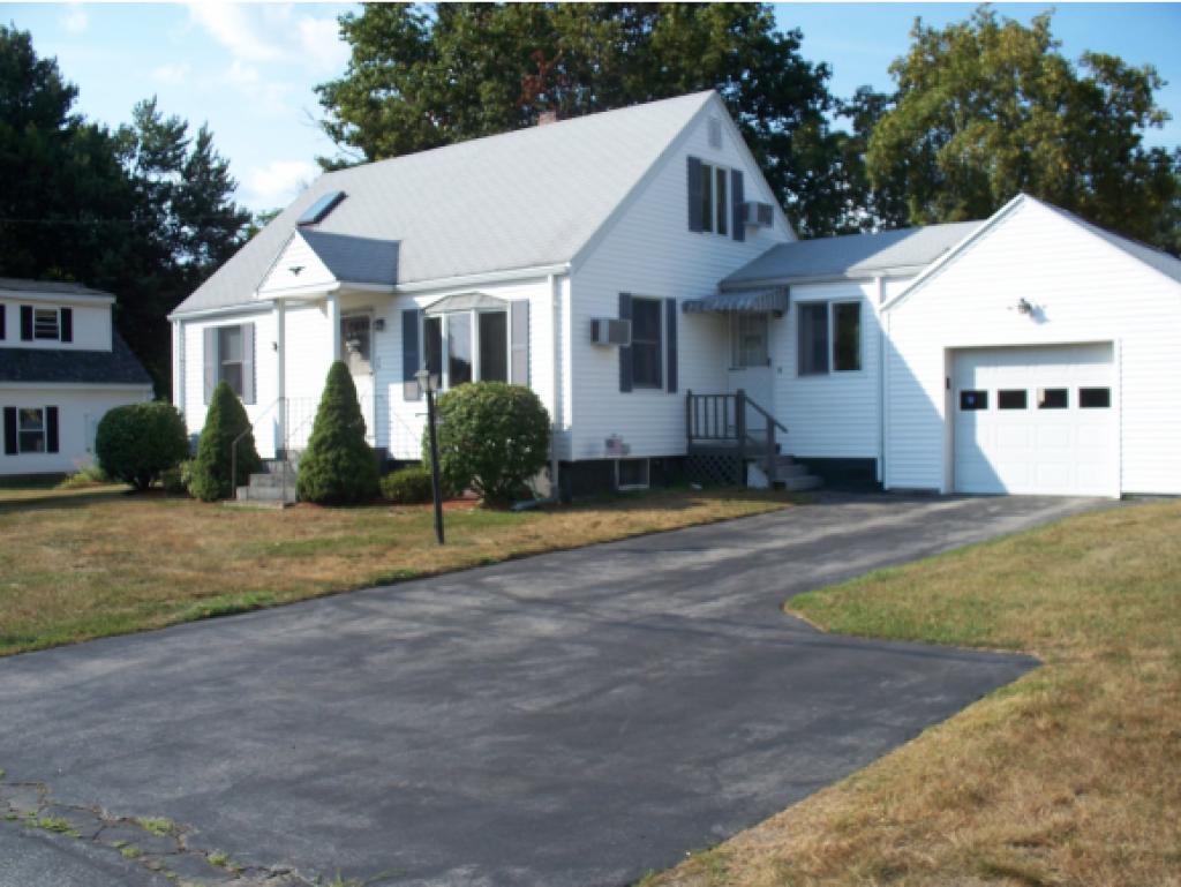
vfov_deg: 39.7
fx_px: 1229
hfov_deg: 51.3
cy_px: 444
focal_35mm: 36
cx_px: 590
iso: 80
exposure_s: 1/800
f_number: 2.8
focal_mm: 7.54
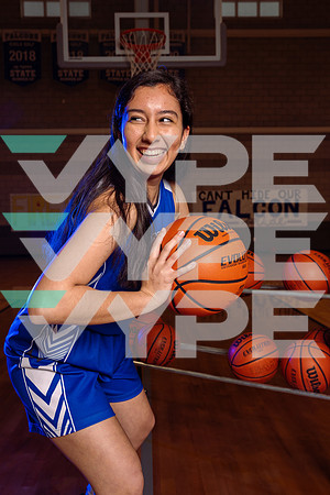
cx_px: 165
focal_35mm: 36
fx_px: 495
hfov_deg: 36.9
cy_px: 248
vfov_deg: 53.1
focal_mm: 36
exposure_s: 1/250
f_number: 7.1
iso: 400
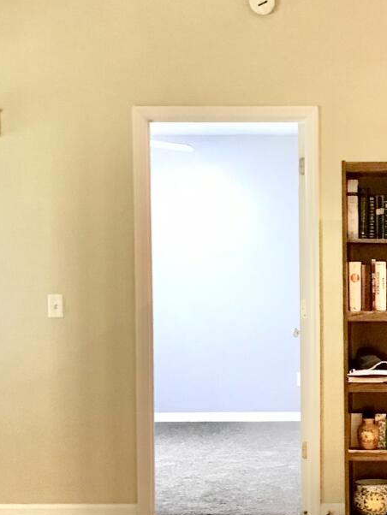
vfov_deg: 21.0
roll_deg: -0.1
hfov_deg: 15.6
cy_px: 346
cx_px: 392
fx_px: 1385
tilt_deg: -1.6
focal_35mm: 93
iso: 100
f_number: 1.8
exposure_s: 1/11
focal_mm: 3.99
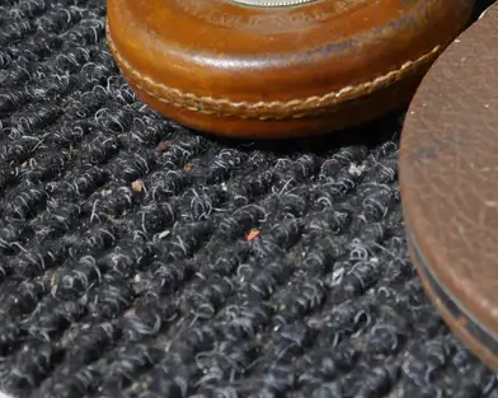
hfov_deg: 18.7
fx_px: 1429
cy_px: 32
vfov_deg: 15.6
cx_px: 600
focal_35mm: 97
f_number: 4.1
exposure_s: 1/60
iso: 800
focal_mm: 19
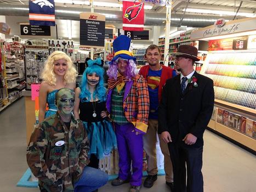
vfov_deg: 42.9
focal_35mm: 33
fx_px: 244
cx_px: 128
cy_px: 96
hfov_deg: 55.4
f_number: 2.4
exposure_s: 1/24
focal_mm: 4.13
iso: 50
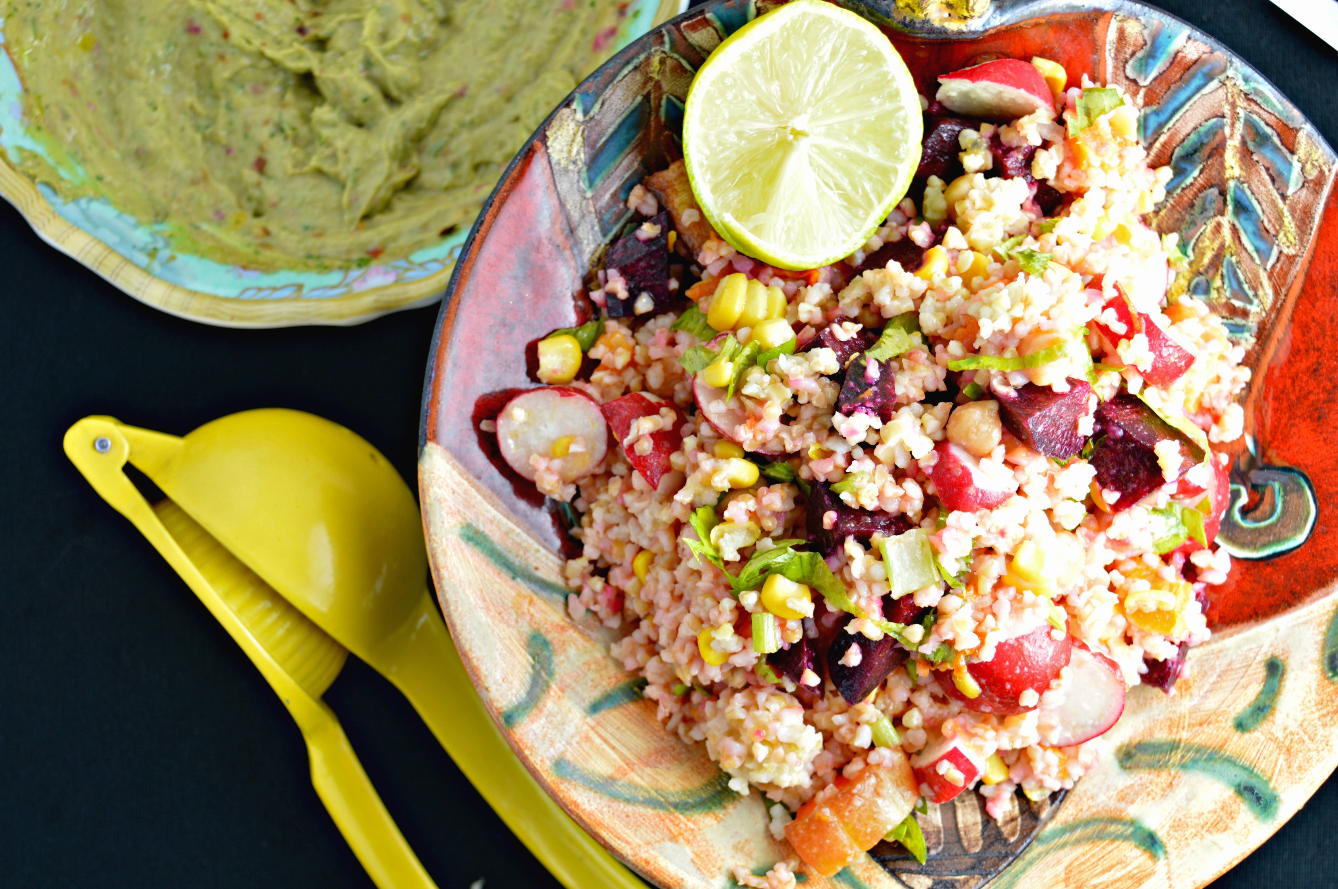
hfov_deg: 33.4
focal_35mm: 60
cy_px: 444
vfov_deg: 22.6
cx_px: 669
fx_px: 2228
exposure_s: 1/20
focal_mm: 40
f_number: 5.6
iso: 100
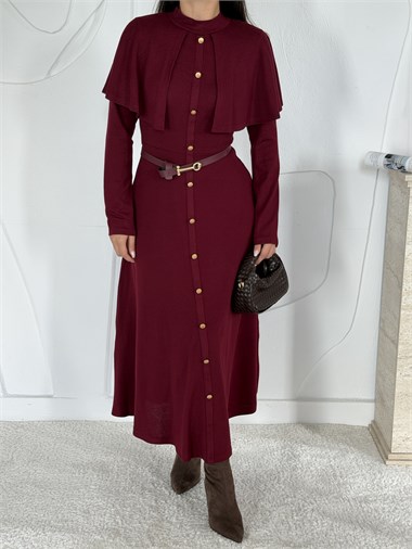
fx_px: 761
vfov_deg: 39.6
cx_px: 206
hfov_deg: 30.3
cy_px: 274
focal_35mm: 48
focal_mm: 6.76
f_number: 1.78
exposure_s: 1/71
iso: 100
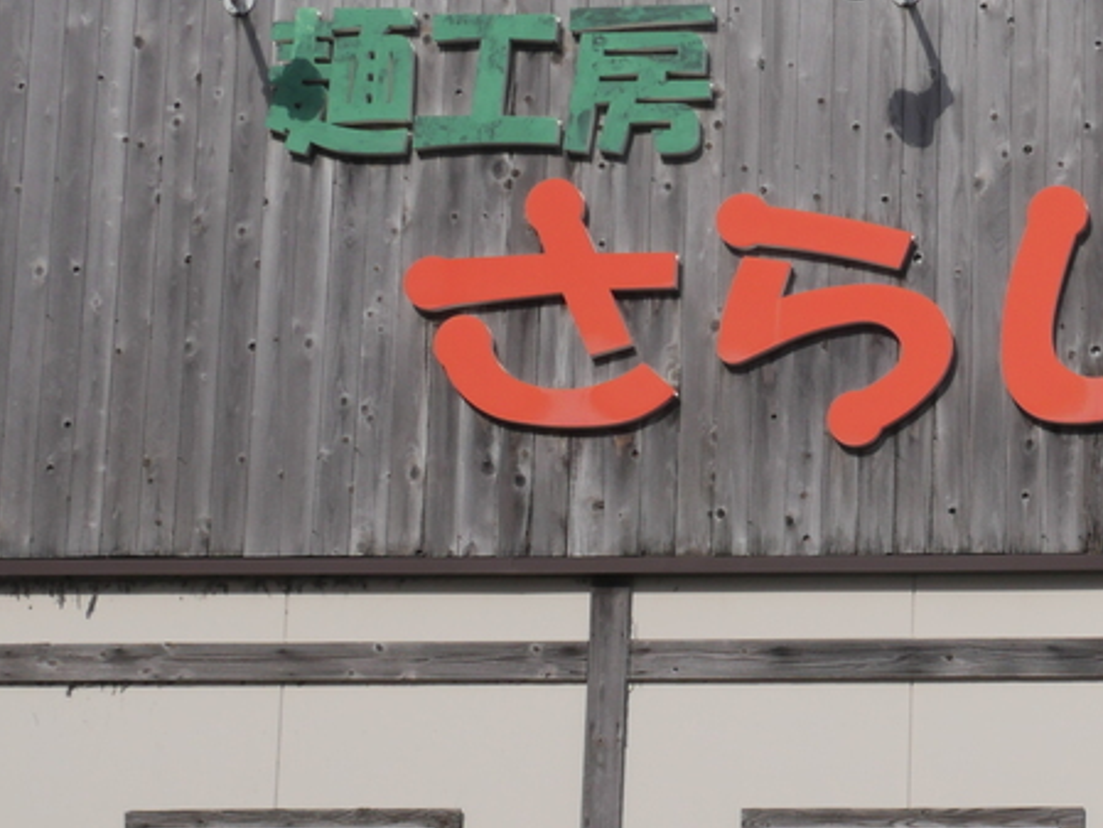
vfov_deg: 13.8
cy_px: 762
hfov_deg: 17.6
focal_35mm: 106
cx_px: 1336
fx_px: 3378
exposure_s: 1/500
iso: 200
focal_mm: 17
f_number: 10
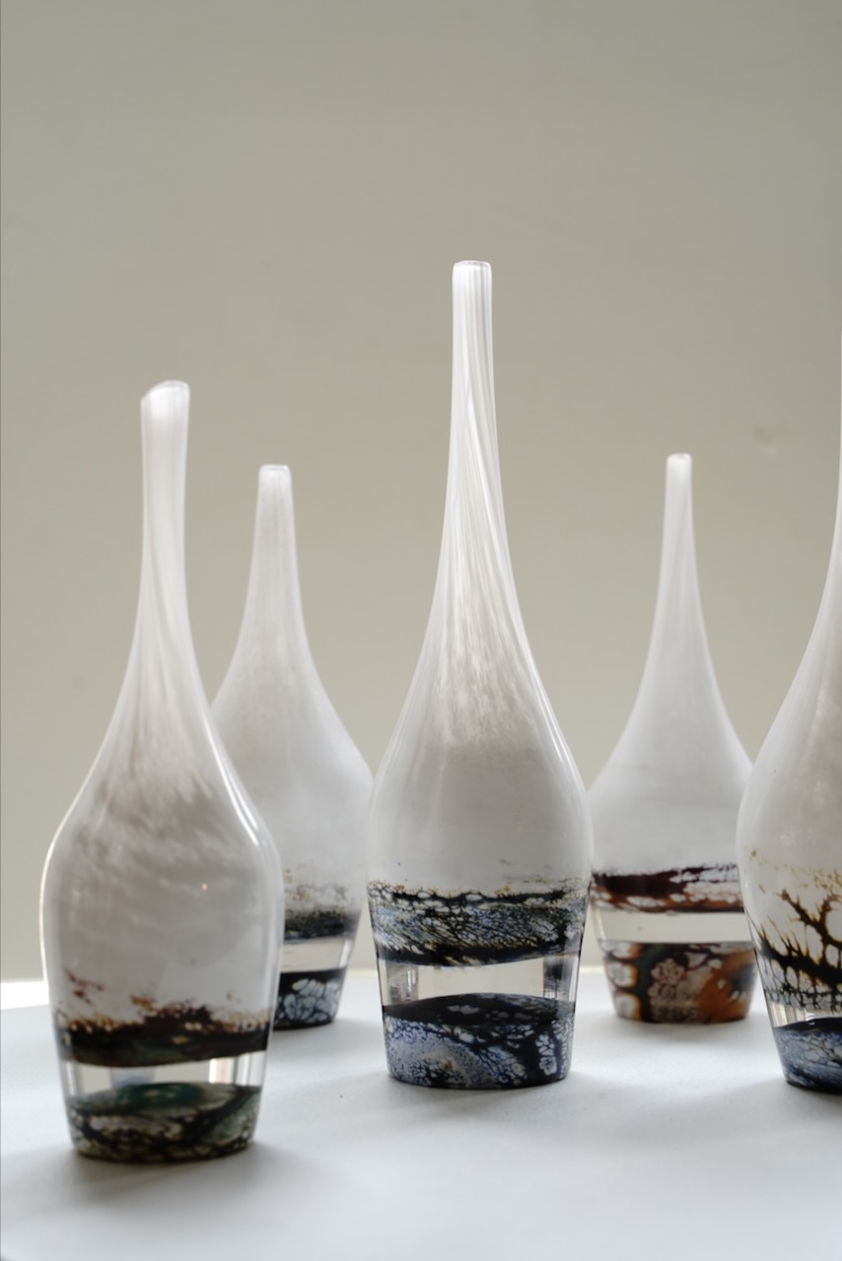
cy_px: 630
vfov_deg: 28.1
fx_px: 2524
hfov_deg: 18.9
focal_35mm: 72
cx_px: 421
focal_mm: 72
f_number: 9
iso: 400
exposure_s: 1/100
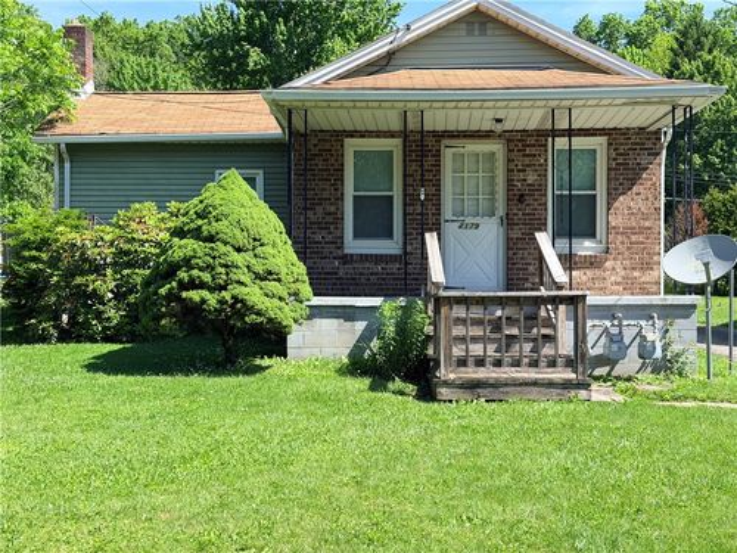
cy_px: 276
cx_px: 368
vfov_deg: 30.3
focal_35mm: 48
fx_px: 1022
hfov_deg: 39.7
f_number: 1.78
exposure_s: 1/1715
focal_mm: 6.76
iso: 64
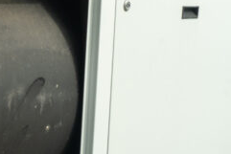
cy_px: 107
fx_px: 655
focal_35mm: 102
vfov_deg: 13.4
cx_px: -250
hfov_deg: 15.4
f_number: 13
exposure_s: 1/100
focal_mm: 24
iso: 640
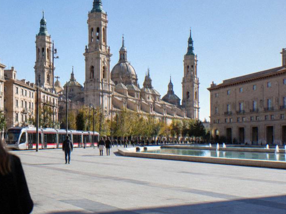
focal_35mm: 54
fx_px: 446
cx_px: 106
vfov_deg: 27.0
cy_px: 109
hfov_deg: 35.3
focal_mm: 40
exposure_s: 1/100
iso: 200
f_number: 11
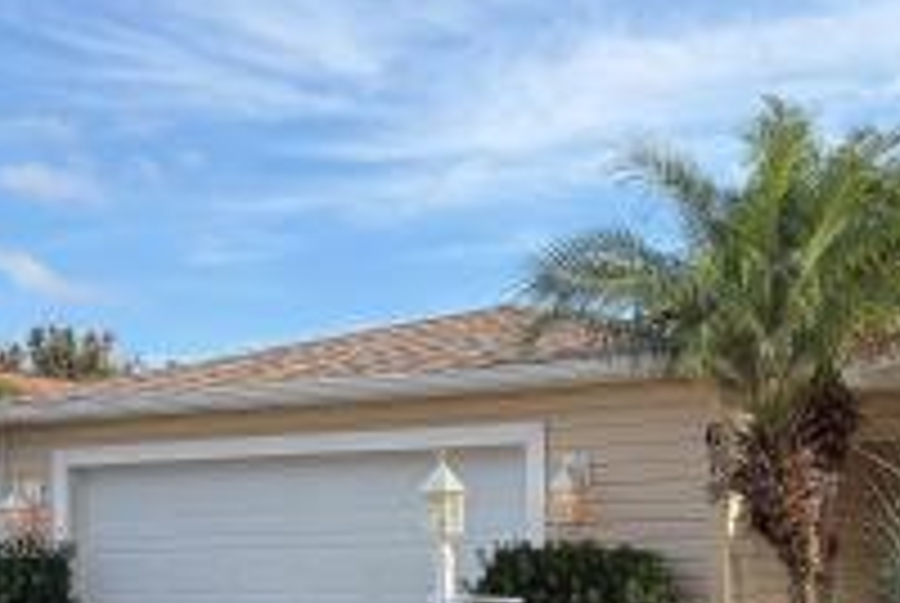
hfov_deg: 36.4
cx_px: 608
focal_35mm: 54
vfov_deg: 24.4
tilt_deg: +0.0
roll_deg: +0.2
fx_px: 1352
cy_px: 549
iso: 50
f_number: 1.6
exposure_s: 1/2141
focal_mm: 5.96
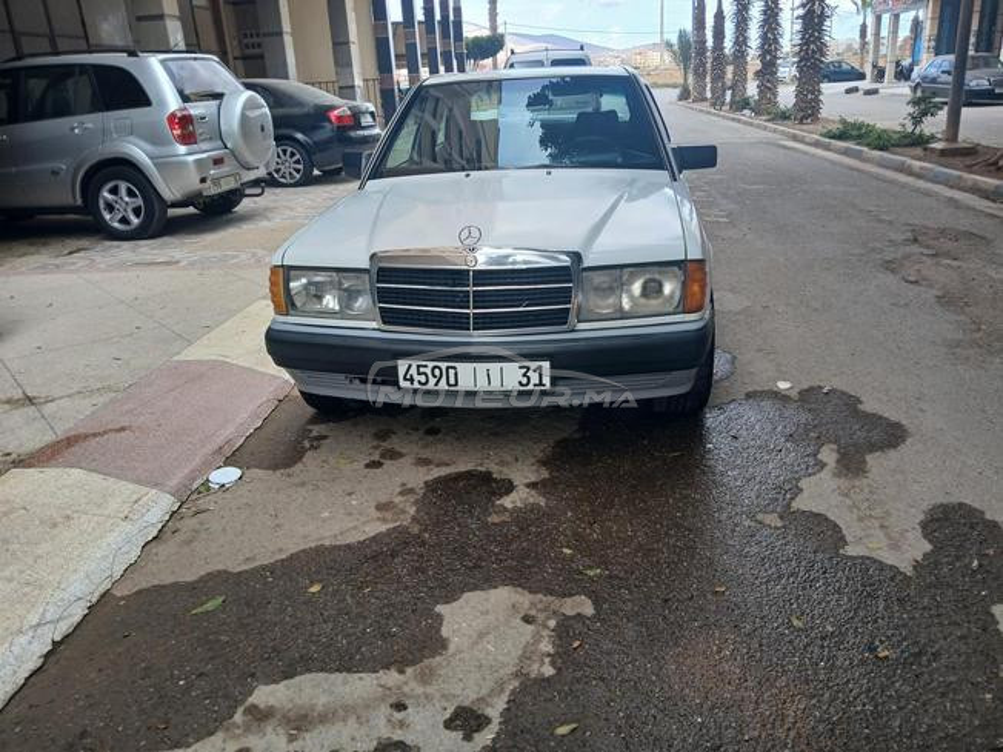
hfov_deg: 67.3
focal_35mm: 26
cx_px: 502
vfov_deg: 53.1
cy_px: 376
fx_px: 753
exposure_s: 1/101
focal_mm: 3.98
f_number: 1.8
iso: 20
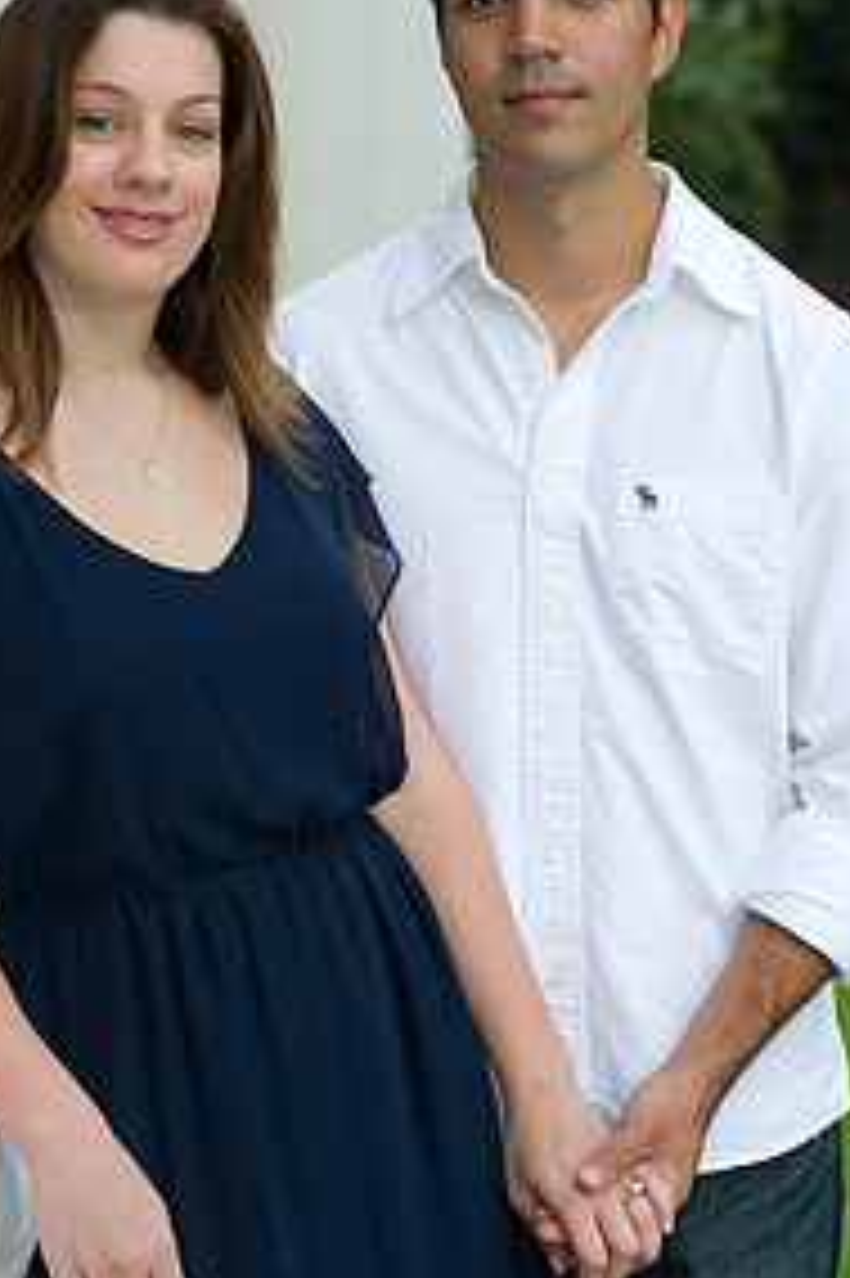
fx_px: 6524
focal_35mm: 184
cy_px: 644
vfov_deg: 11.2
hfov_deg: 7.5
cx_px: 425
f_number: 5
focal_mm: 116
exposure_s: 1/160
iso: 250
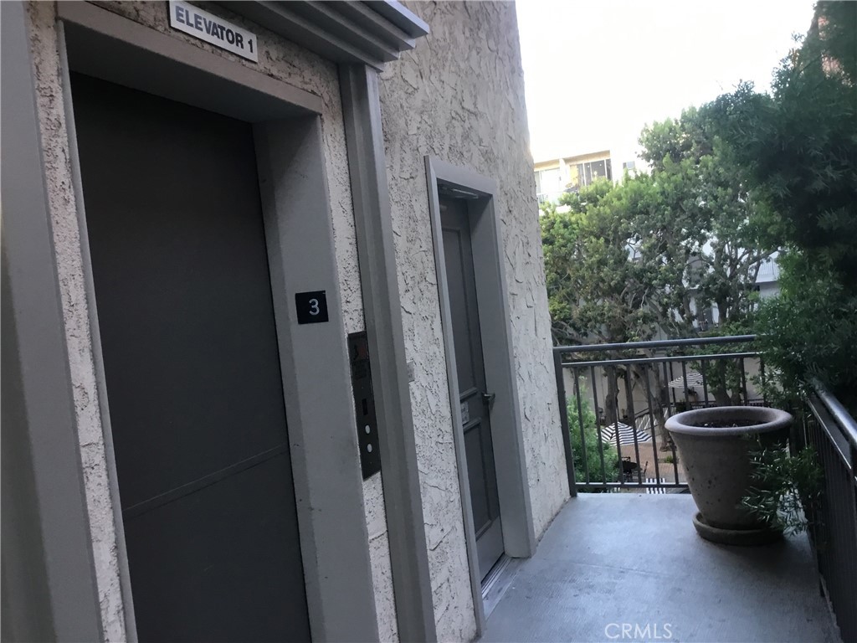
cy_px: 322
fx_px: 767
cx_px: 428
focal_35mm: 31
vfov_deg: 45.4
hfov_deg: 58.4
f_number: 2.4
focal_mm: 3.3
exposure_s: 1/30
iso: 32
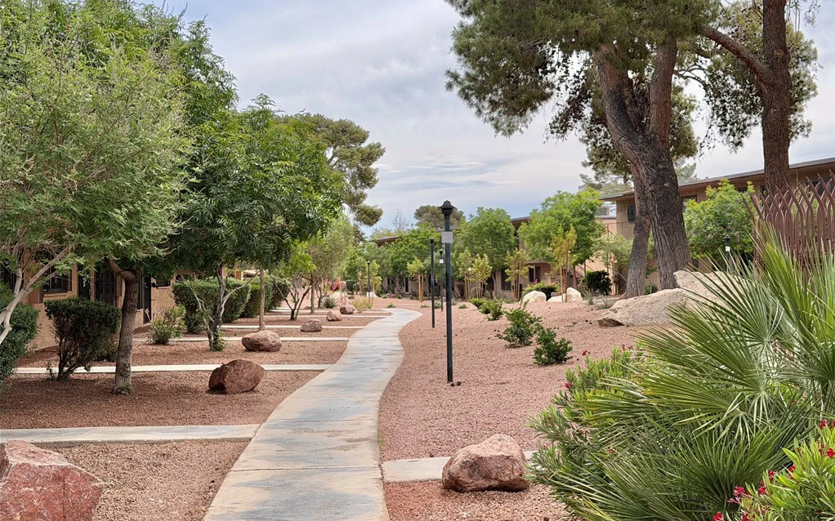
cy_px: 236
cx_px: 418
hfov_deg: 39.6
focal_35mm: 51
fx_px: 1160
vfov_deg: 25.3
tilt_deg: +0.8
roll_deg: -0.9
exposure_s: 1/5587
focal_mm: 6.76
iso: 64
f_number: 1.78
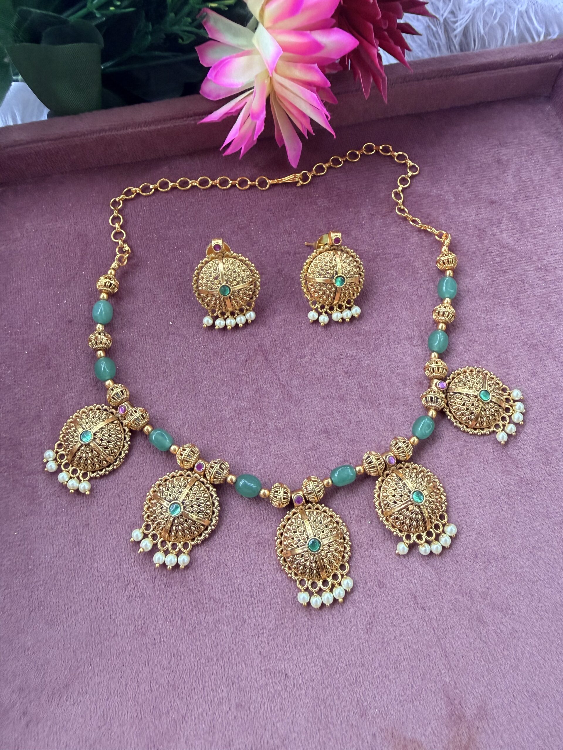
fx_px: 520
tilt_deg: -56.2
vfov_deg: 71.6
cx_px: 282
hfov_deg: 56.8
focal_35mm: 24
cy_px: 375
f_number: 2.2
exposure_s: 1/118
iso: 320
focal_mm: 2.22
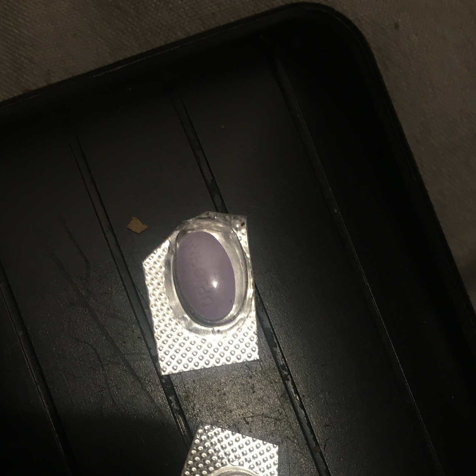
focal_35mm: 46
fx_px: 716
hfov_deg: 36.8
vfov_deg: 35.4
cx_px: 233
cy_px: 395
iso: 80
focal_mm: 4.15
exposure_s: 1/33
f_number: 2.2
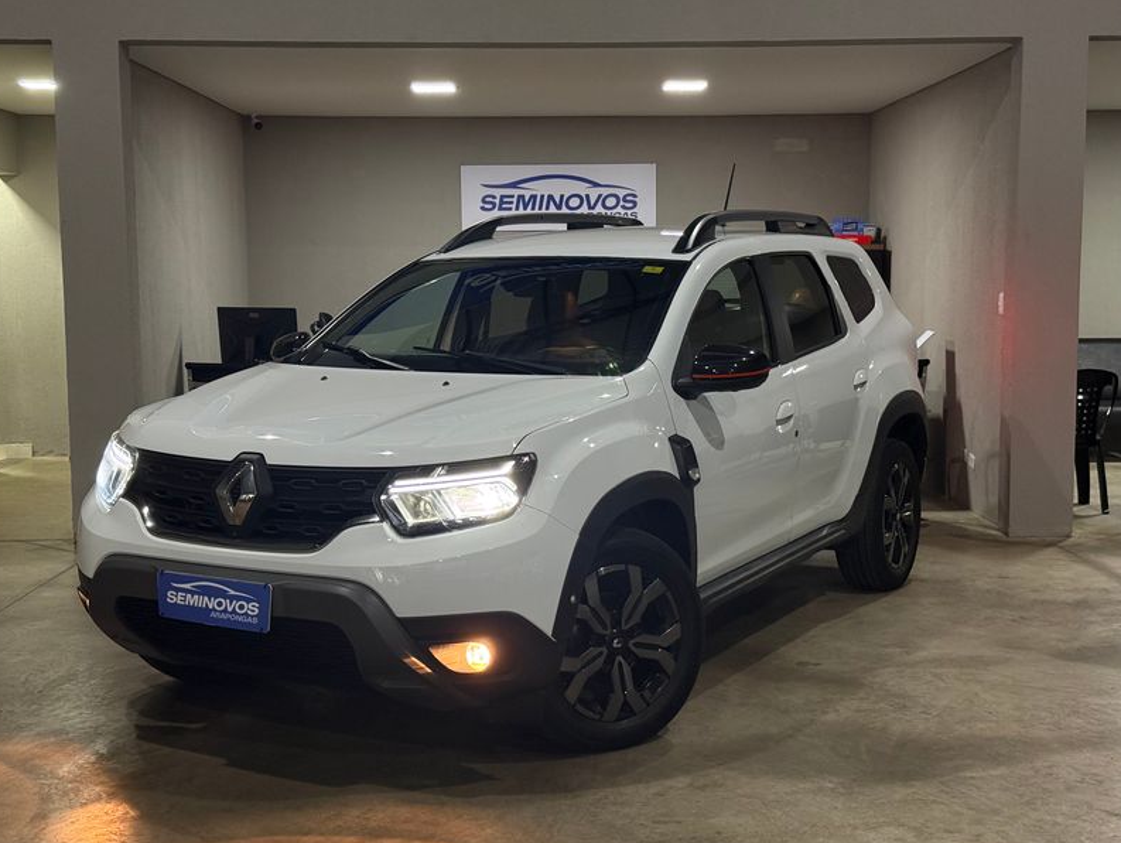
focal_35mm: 49
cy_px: 426
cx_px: 553
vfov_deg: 29.7
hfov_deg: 38.9
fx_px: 1588
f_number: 1.78
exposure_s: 1/49
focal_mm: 6.76
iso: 250
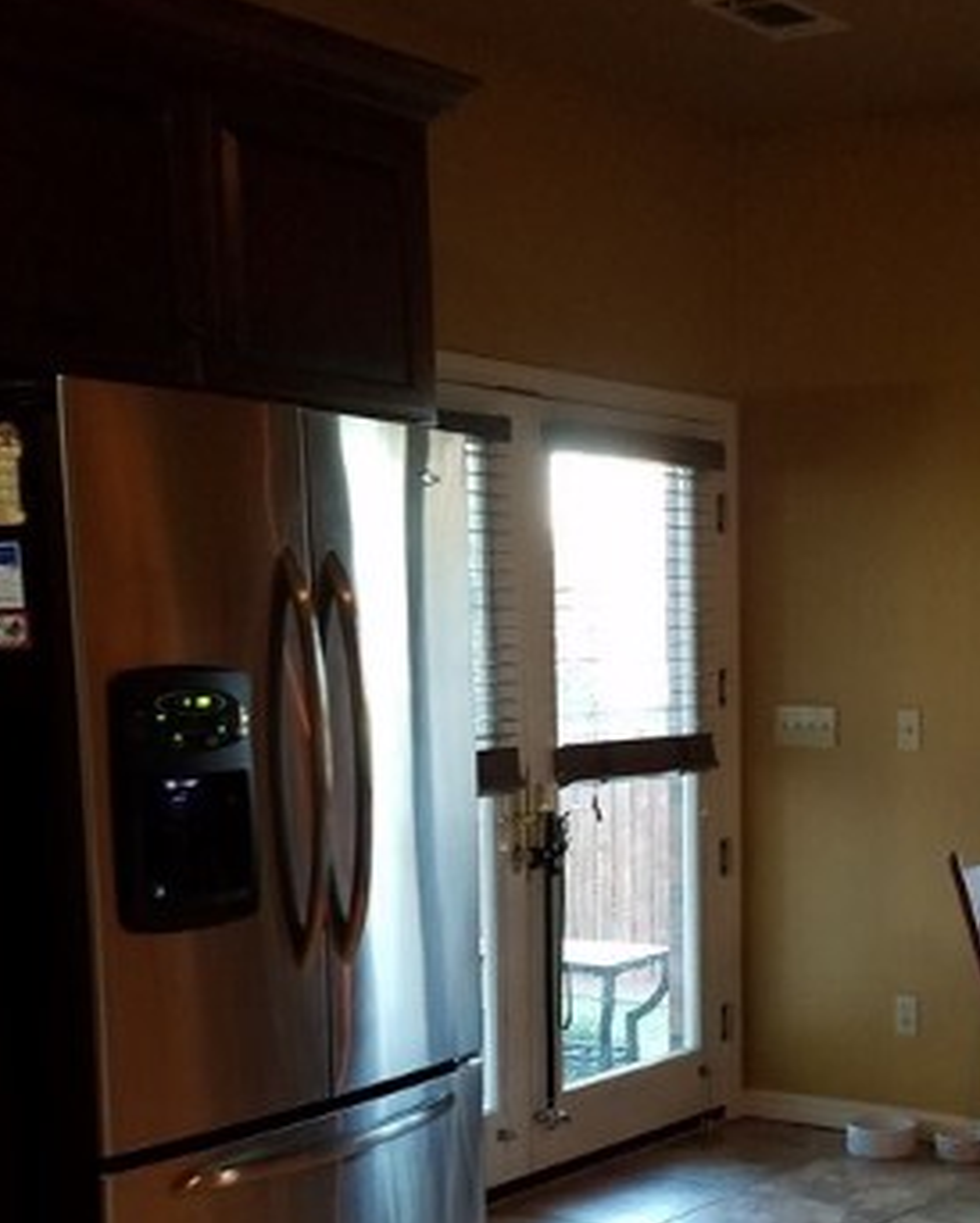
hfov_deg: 26.2
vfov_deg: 32.4
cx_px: 783
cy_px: 923
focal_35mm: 57
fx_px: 2065
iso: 160
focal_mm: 4.2
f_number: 1.7
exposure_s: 1/24
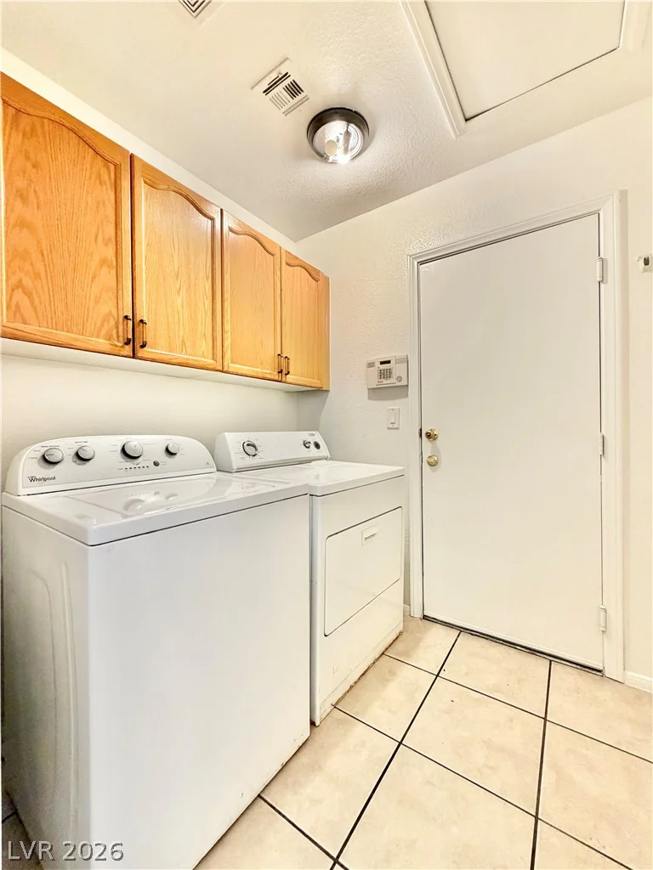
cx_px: 326
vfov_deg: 102.1
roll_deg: +1.3
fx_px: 352
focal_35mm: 14
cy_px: 435
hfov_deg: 85.7
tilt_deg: +1.6
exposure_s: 1/60
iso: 200
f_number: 2.2
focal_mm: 2.22
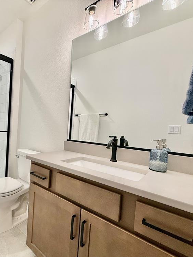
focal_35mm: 19
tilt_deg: -0.7
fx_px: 141
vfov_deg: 84.6
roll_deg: -3.5
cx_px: 25
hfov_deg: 60.0
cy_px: 130
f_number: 2.2
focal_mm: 2.22
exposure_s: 1/120
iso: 320
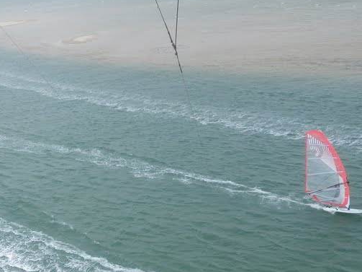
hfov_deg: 31.4
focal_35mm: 57
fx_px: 596
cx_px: 6
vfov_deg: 25.1
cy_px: 227
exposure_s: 1/500
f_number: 4.2
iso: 80
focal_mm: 5
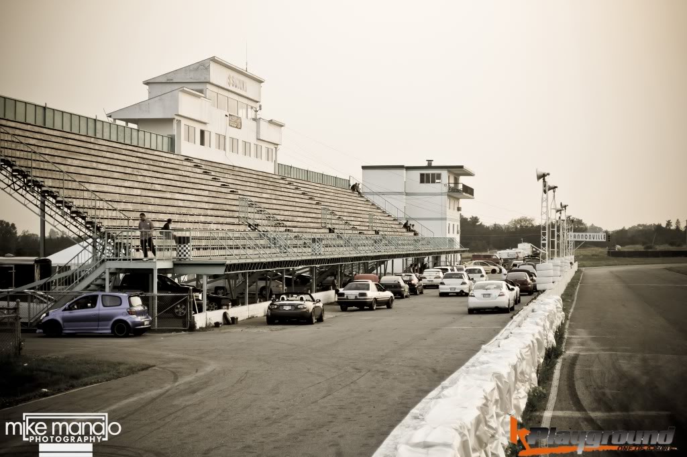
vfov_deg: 16.5
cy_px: 228
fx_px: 1572
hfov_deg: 24.6
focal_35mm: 82
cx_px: 344
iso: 250
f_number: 7.1
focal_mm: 55
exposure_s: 1/200
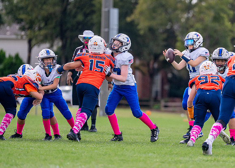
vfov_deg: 4.1
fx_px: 2315
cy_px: 79
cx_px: 167
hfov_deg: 5.8
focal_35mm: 347
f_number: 2.8
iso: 400
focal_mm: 200
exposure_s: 1/3200
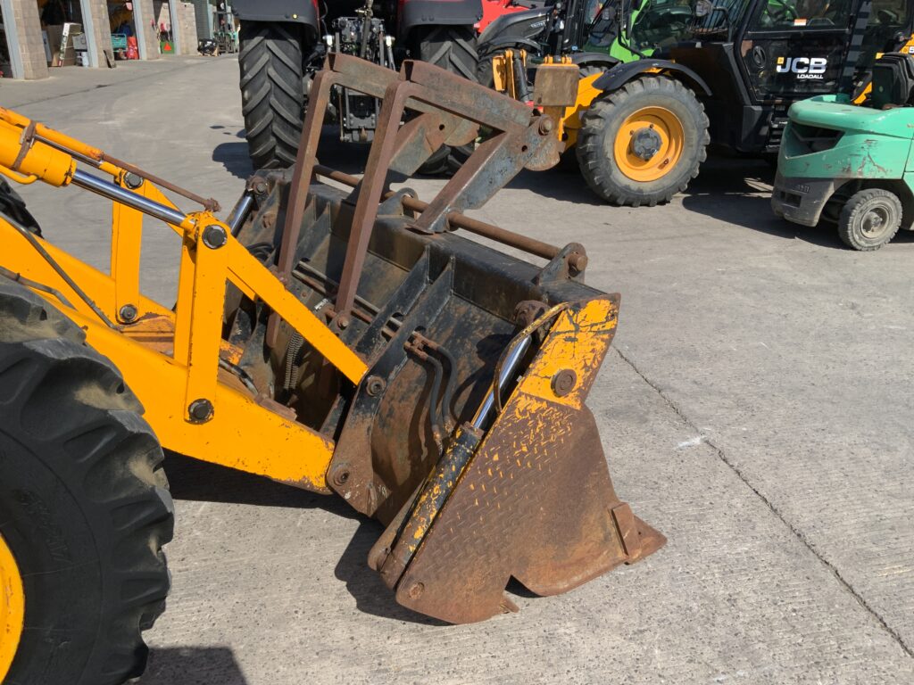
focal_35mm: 29
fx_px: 766
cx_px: 457
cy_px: 342
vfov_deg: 48.2
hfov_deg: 61.7
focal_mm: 3
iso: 16
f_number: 1.8
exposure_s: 1/1730
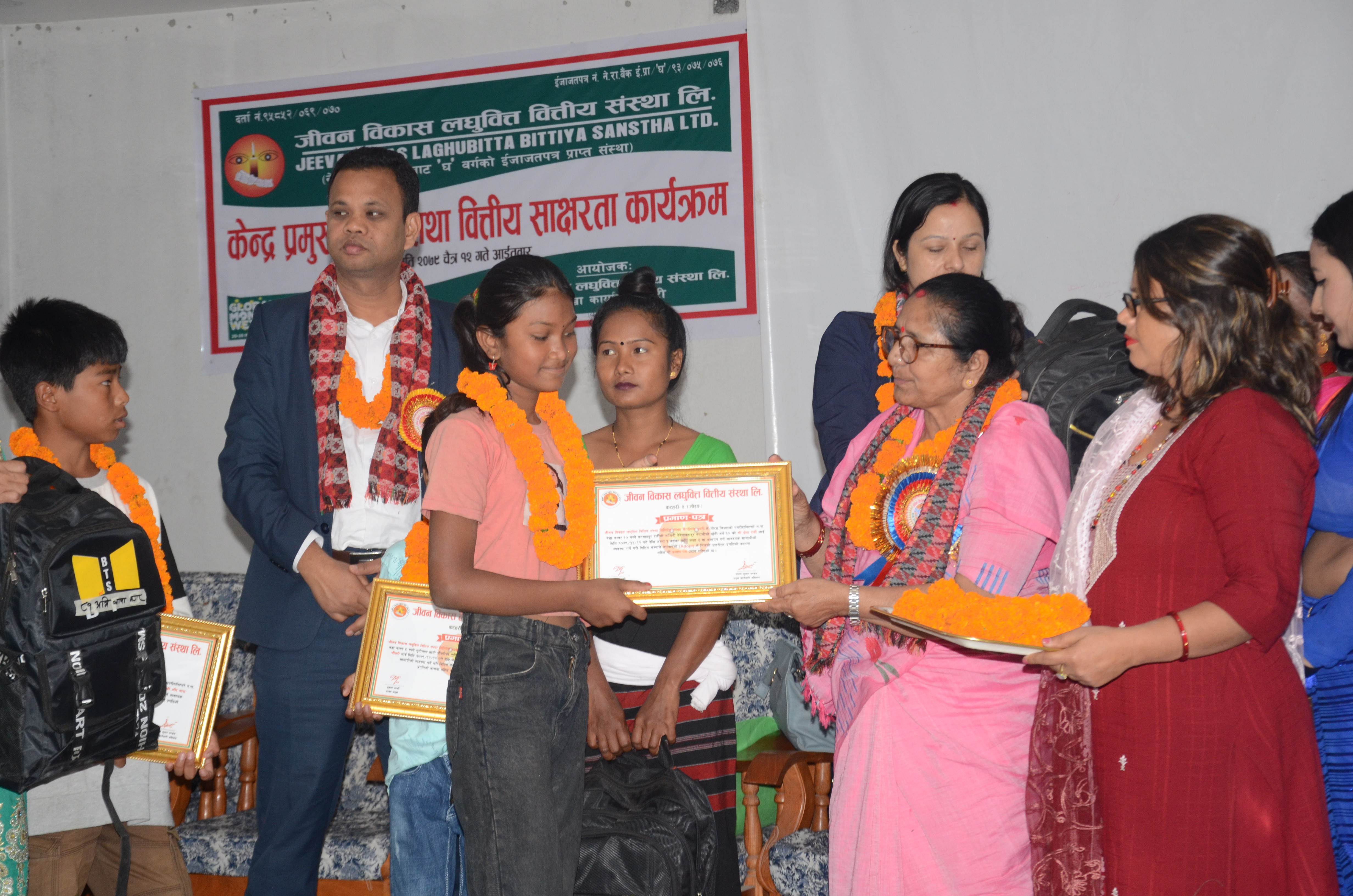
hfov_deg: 28.1
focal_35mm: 72
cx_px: 676
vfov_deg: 18.8
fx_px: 2700
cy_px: 448
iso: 640
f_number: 4.8
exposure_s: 1/250
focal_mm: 48
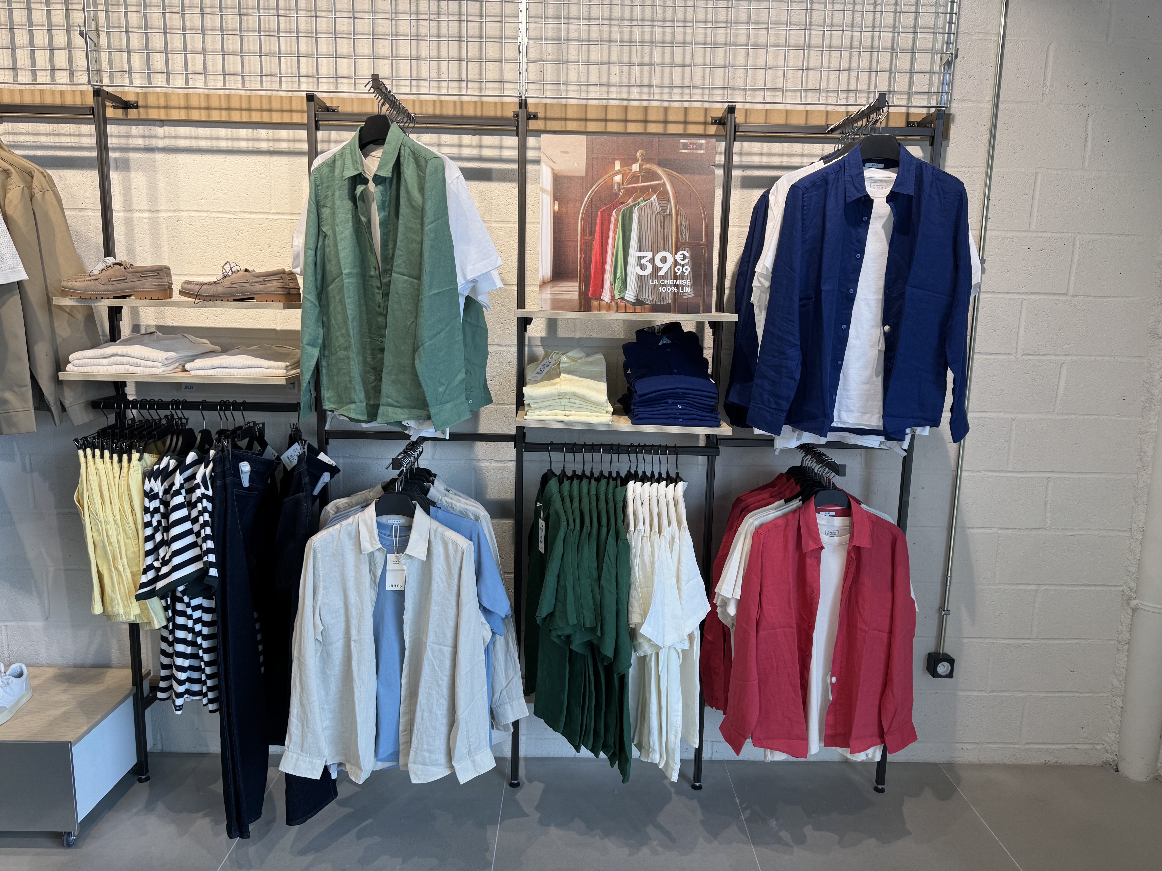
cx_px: 581
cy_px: 436
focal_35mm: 24
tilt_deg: -9.0
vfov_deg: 56.8
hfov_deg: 71.6
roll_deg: -1.1
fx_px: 806
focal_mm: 6.76
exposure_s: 1/153
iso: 64
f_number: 1.78
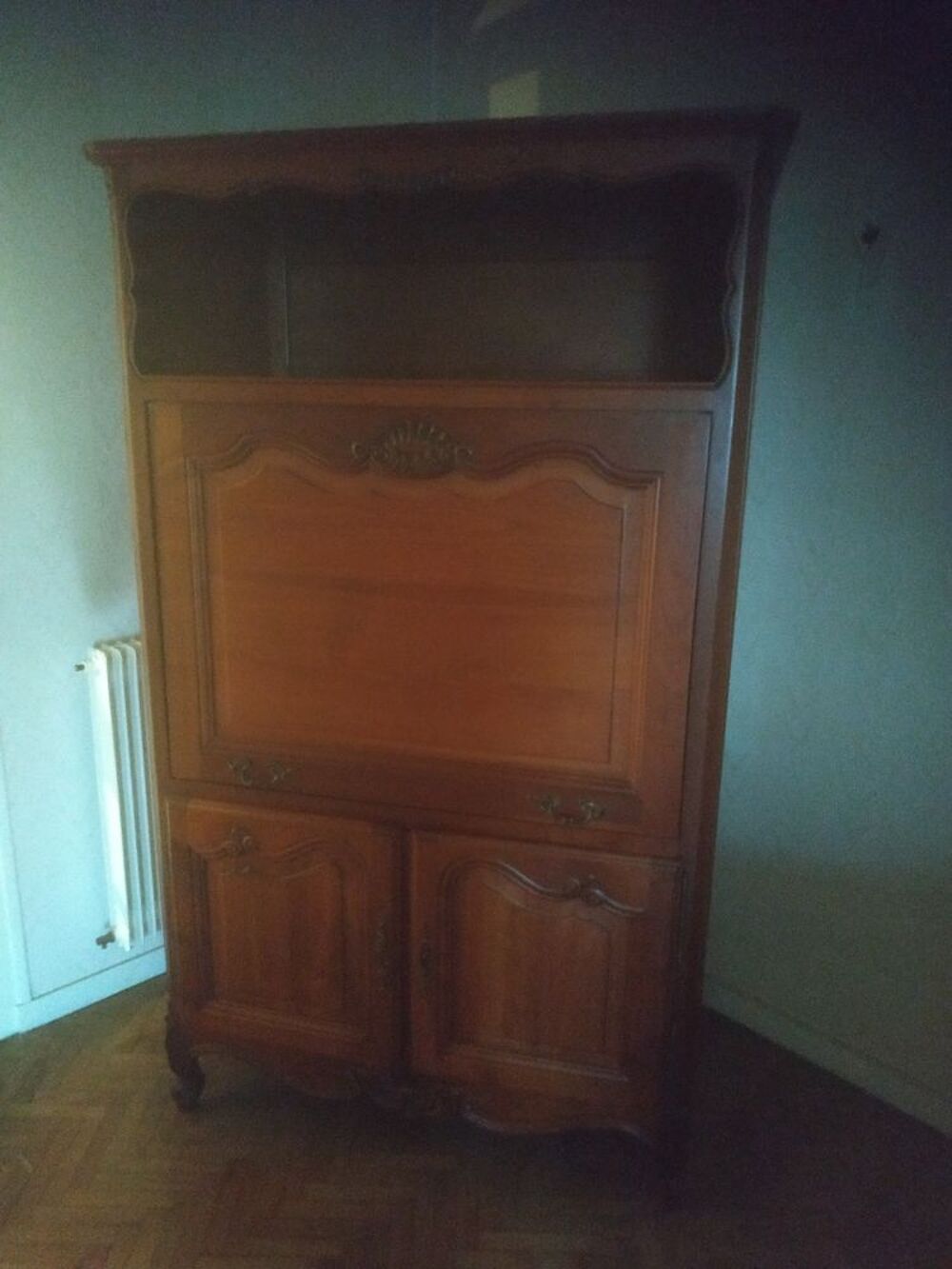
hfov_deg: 56.8
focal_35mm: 24
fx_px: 880
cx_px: 476
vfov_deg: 71.6
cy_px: 634
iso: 6400
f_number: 1.9
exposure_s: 1/13
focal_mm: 3.94
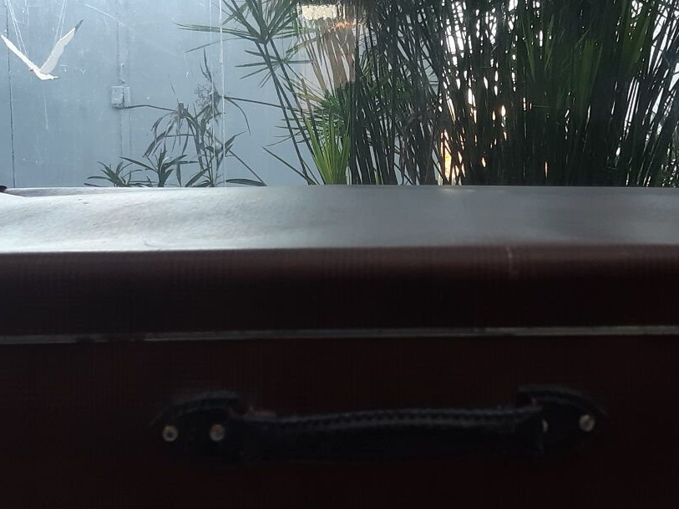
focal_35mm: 59
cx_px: 378
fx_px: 1157
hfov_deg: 32.7
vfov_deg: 24.8
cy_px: 264
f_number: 1.7
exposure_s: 1/100
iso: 40
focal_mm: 3.92
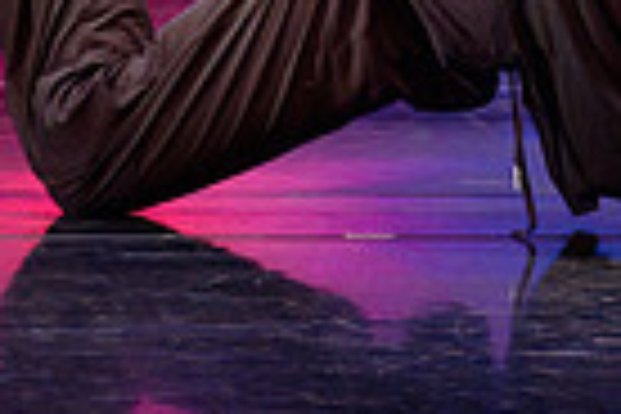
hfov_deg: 2.7
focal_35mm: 767
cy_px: -679
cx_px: 819
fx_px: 13230
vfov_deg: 1.8
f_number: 2.8
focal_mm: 135
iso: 1600
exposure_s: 1/200
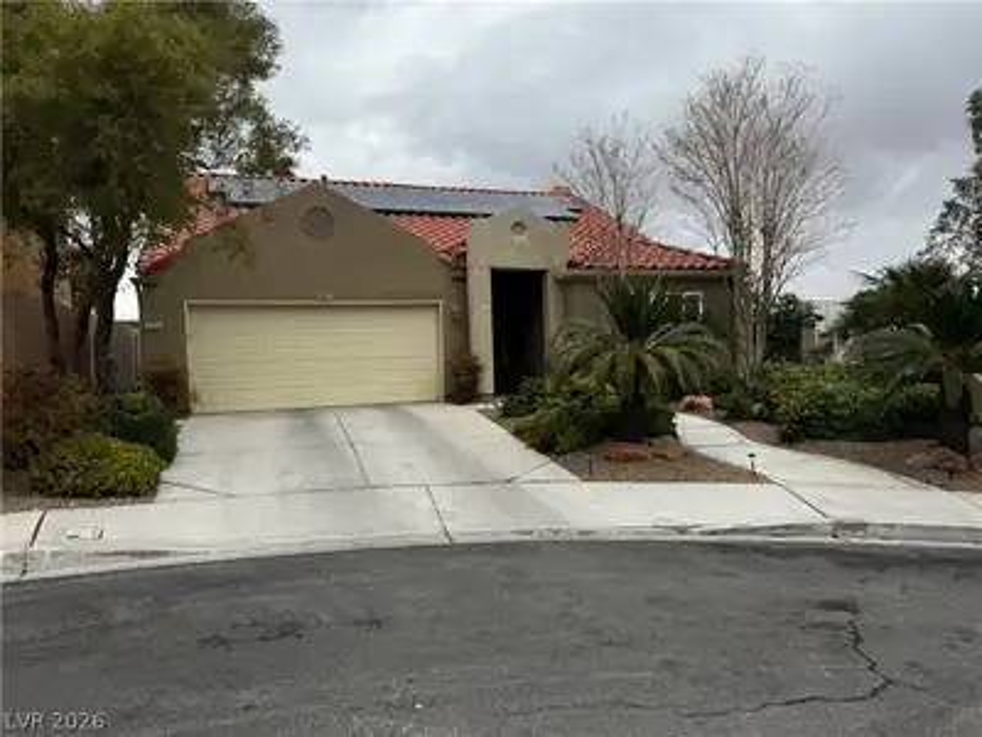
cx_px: 491
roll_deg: +2.8
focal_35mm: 24
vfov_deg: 56.8
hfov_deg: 71.6
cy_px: 368
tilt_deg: -0.6
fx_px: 681
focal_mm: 6.76
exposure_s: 1/2252
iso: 80
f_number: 1.78
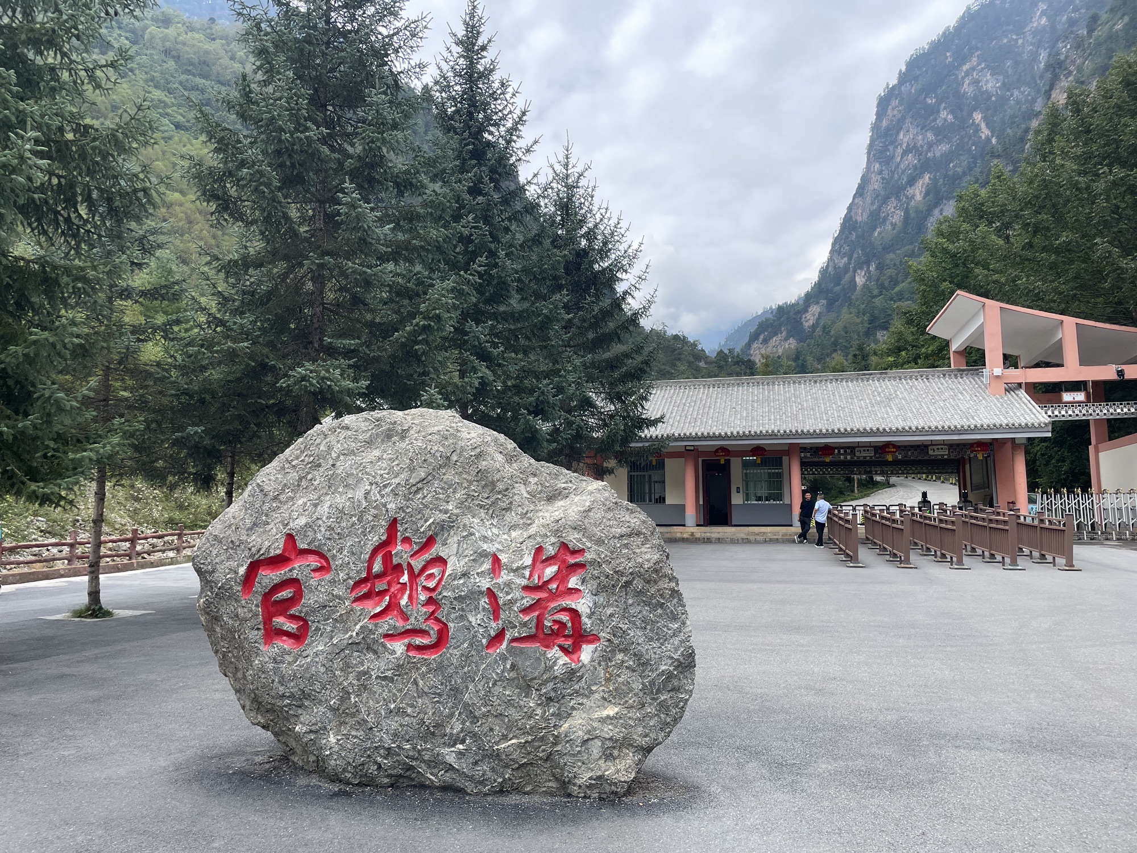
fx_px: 854
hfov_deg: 67.3
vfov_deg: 53.1
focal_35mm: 26
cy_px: 426
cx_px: 568
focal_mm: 4.2
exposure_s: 1/842
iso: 32
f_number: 1.6
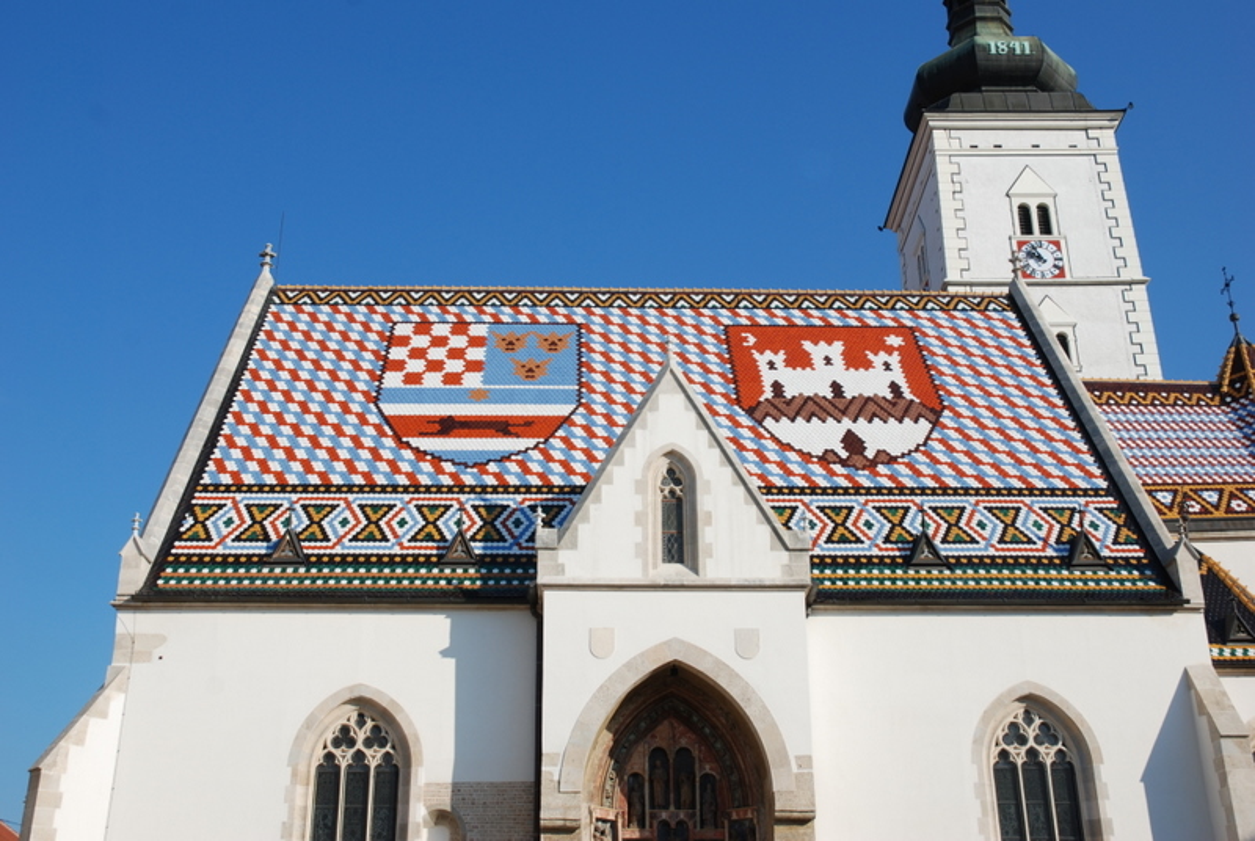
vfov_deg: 33.1
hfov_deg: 47.9
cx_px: 628
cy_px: 420
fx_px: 1414
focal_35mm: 40
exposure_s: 1/250
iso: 100
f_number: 8
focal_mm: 27
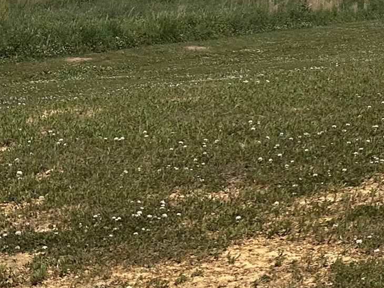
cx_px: 749
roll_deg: -0.8
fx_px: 1120
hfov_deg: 15.7
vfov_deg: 13.9
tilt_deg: +3.2
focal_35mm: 101
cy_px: -114
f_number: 1.78
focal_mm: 6.86
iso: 80
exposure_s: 1/8197
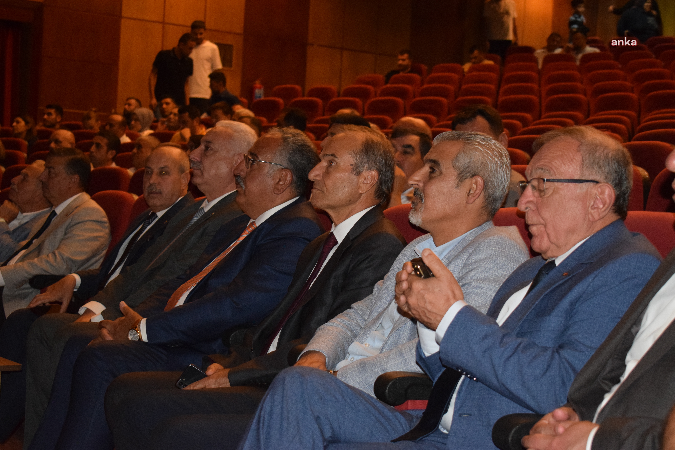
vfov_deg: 18.9
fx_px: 1350
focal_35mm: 72
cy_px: 225
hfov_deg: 28.1
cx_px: 338
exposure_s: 1/60
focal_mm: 48
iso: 3200
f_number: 5.3
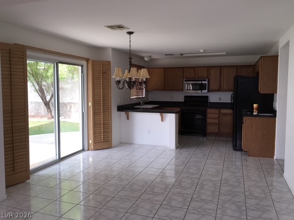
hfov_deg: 61.7
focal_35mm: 29
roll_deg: -0.3
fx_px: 246
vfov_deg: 48.2
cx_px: 147
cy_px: 110
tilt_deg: -4.5
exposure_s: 1/120
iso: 50
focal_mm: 4.15
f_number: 2.2
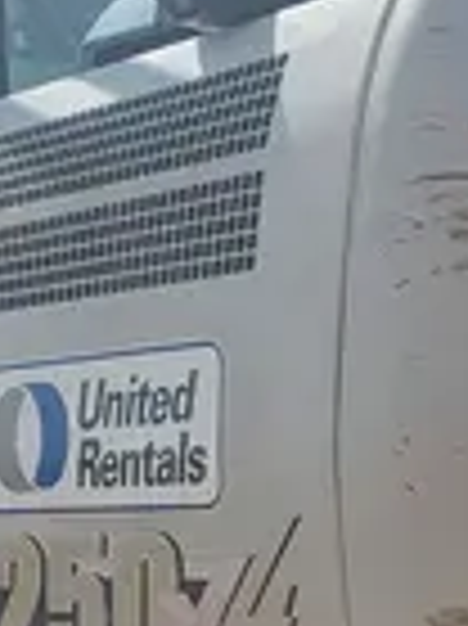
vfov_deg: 14.0
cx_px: 369
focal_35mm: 137
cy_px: 741
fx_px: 2473
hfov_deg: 10.8
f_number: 2.4
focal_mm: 4.3
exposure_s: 1/1588
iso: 50
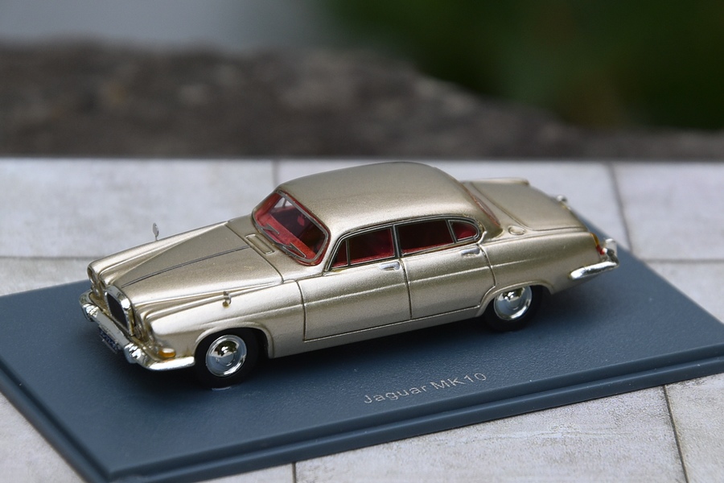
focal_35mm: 138
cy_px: 242
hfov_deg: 14.9
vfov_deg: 9.9
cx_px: 362
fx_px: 2775
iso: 360
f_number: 8
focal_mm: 92
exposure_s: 1/250
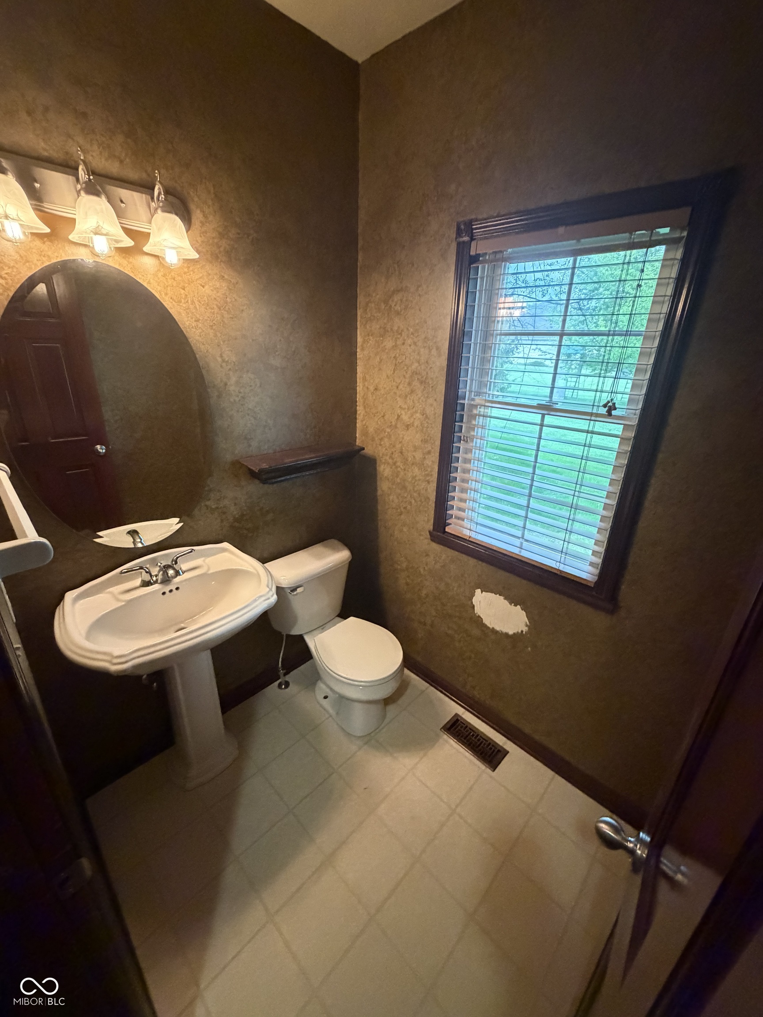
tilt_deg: -21.8
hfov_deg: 85.7
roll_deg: -1.5
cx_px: 382
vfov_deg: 102.1
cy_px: 508
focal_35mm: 14
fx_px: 411
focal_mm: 2.22
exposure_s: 1/60
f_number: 2.2
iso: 1250
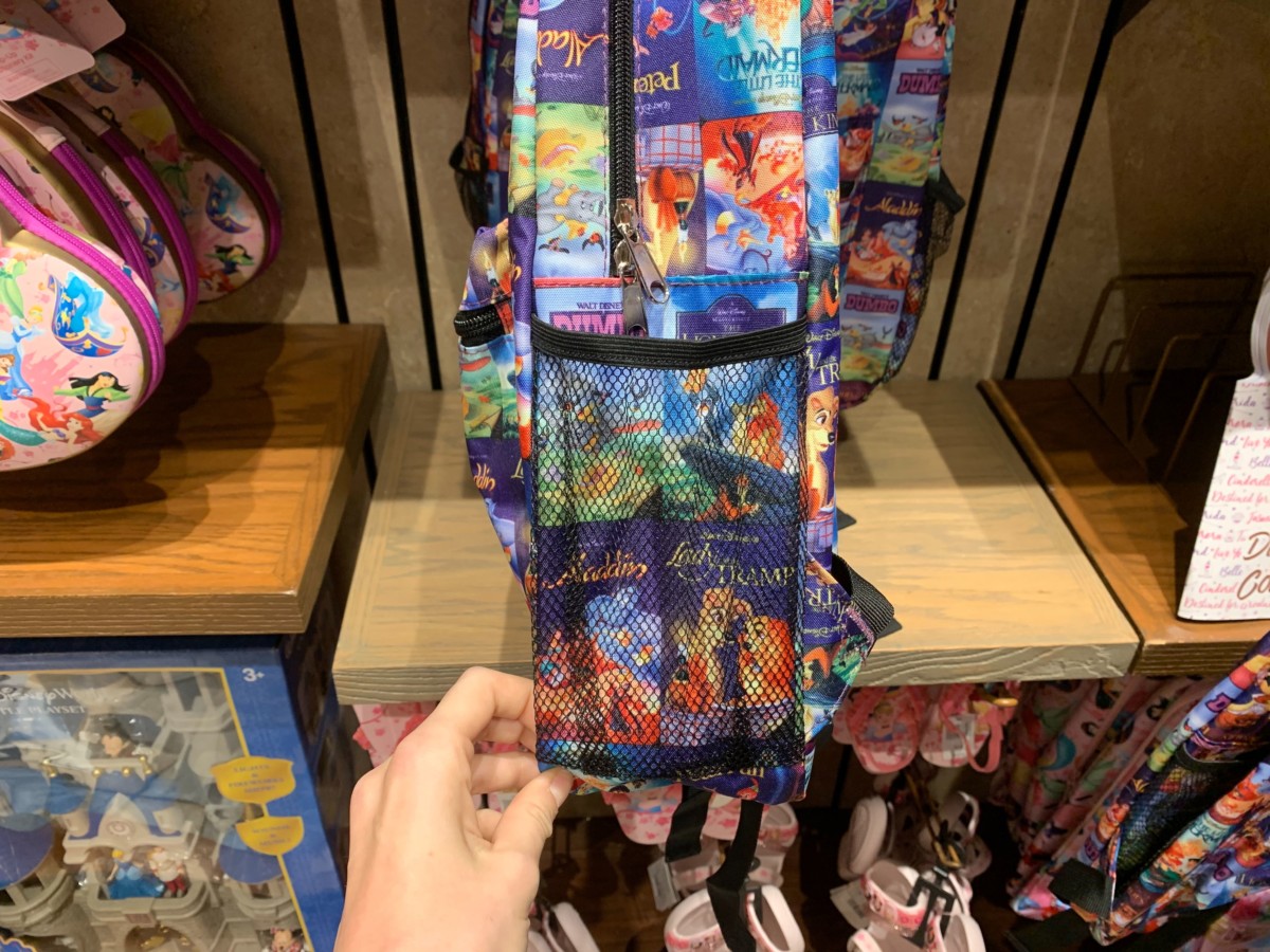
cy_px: 476
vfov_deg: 53.1
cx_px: 635
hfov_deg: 67.3
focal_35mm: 26
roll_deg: -1.5
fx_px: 954
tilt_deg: -38.3
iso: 125
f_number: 1.8
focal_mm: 4.25
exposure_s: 1/60
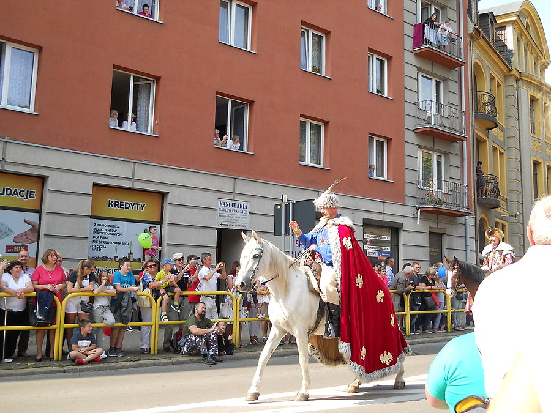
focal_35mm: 41
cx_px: 276
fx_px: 653
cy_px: 206
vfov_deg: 35.1
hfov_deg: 45.8
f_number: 3.1
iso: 80
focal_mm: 6.72
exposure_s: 1/250
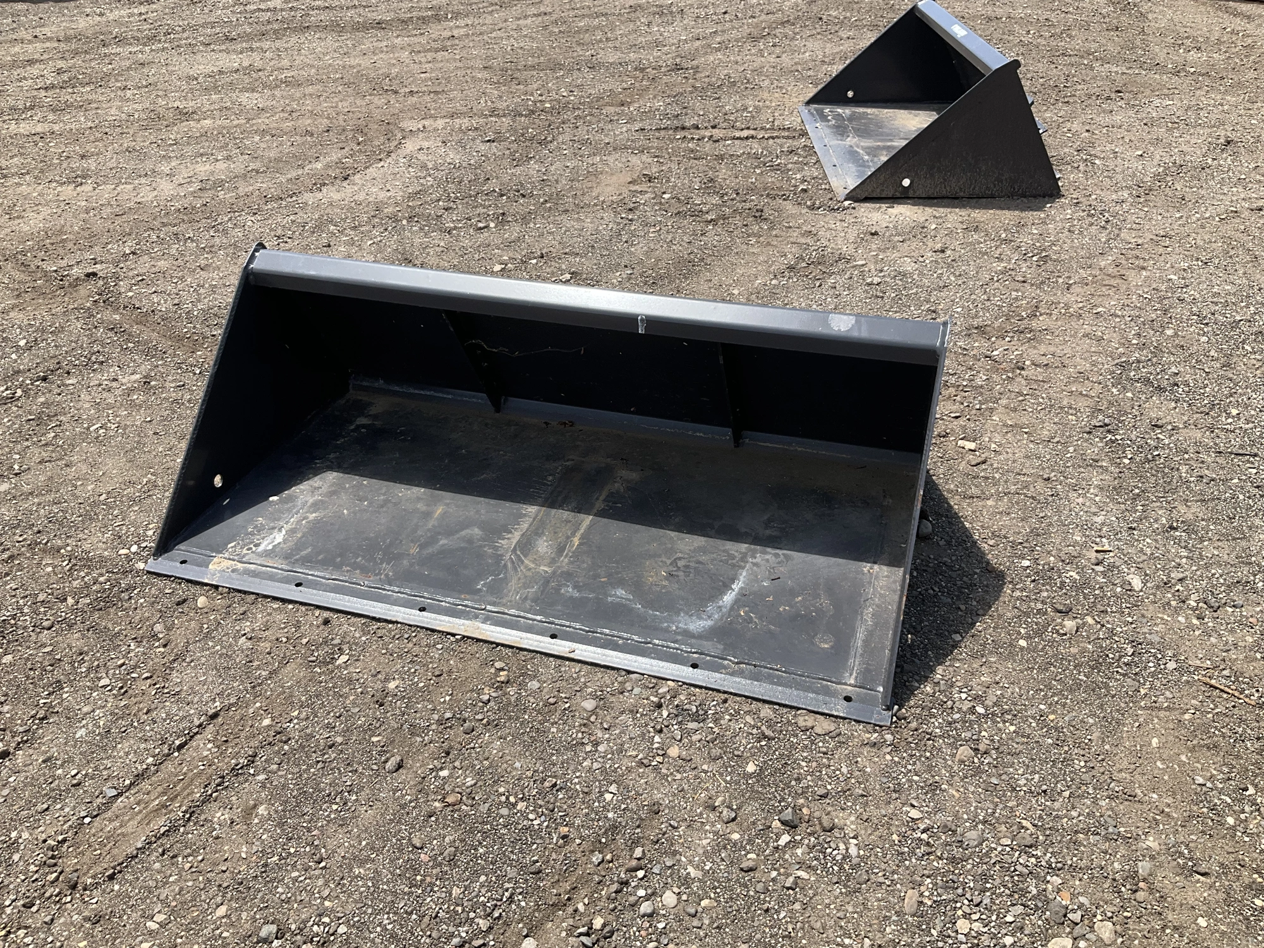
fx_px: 1059
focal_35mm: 29
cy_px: 474
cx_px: 632
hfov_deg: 61.7
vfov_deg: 48.2
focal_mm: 3
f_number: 1.8
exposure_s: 1/1168
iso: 25
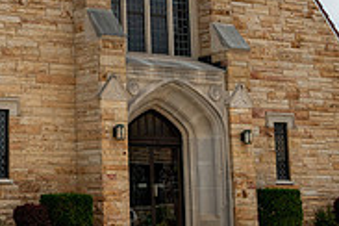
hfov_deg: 19.5
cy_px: -8
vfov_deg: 13.1
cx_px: 31
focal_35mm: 103
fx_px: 970
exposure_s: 1/500
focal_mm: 32
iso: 100
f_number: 7.1
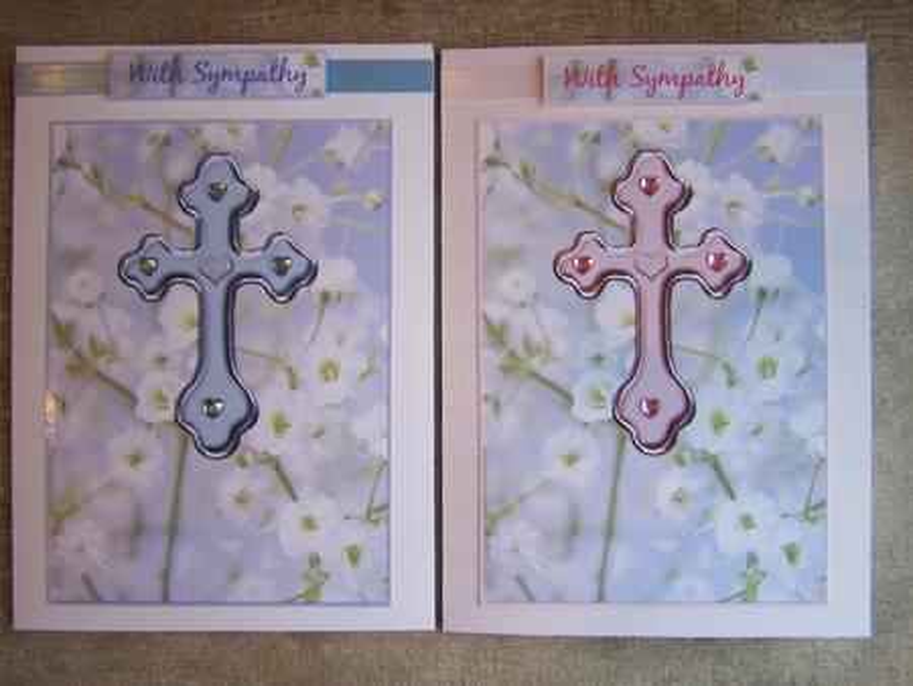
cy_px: 343
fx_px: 1003
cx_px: 456
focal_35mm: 38
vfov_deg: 37.8
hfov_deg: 49.0
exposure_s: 1/30
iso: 140
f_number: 2.8
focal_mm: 6.3
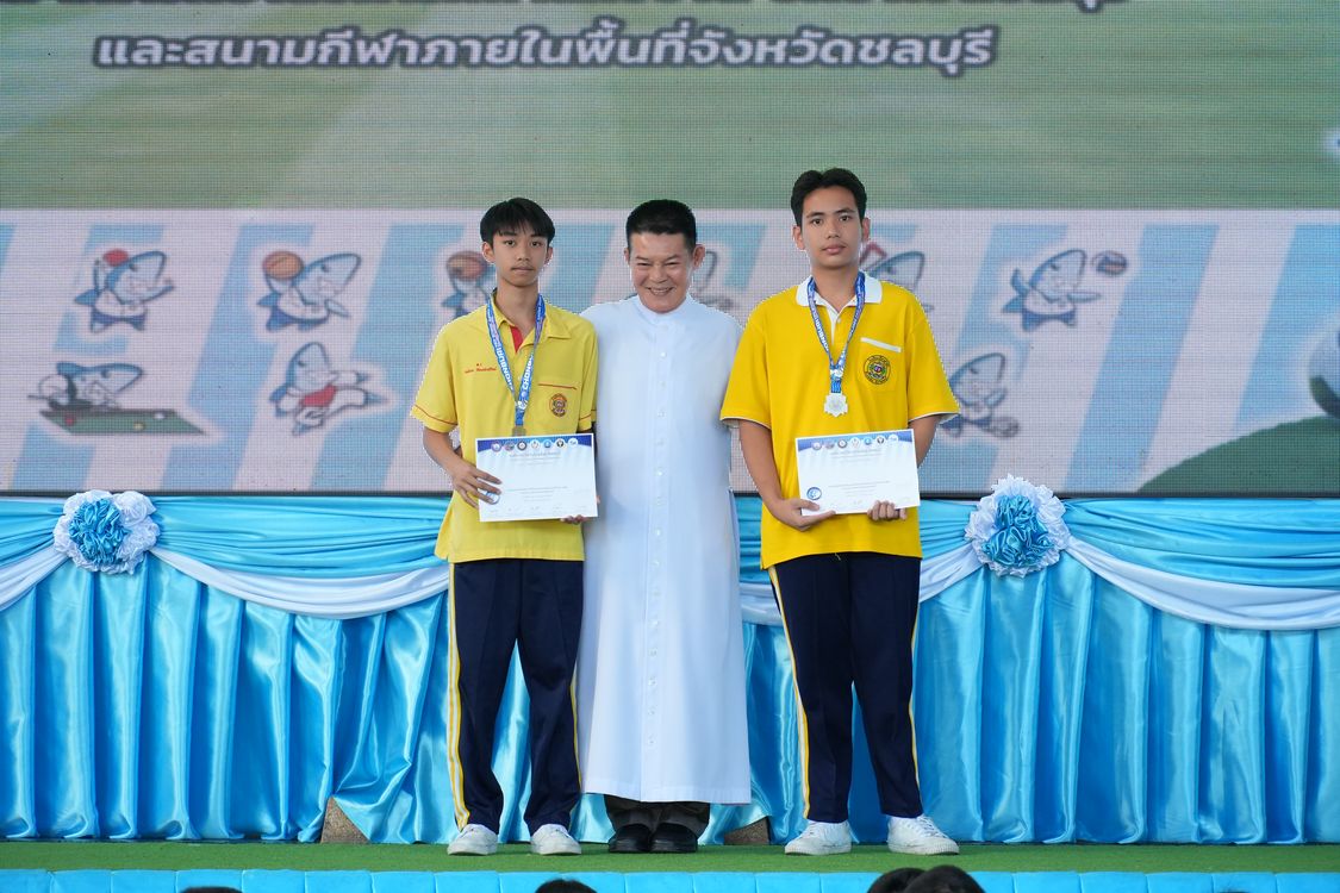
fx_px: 6699
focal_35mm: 180
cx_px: 670
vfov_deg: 7.6
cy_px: 446
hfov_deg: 11.4
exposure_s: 1/125
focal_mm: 120
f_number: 5.6
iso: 1000
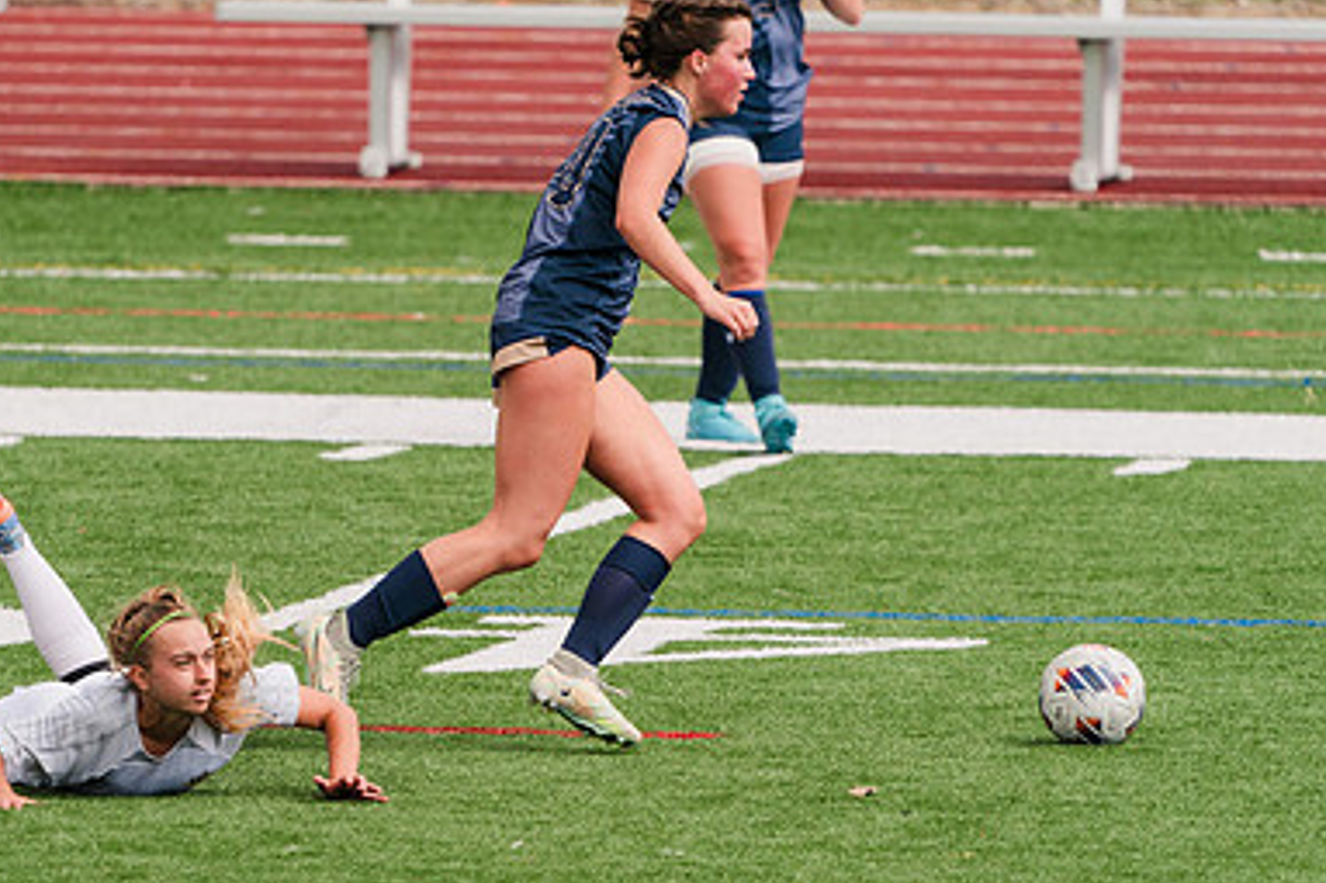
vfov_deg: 1.5
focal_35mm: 909
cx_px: 429
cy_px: 594
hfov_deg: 2.3
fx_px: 33465
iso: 640
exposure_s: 1/1600
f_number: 6.3
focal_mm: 600
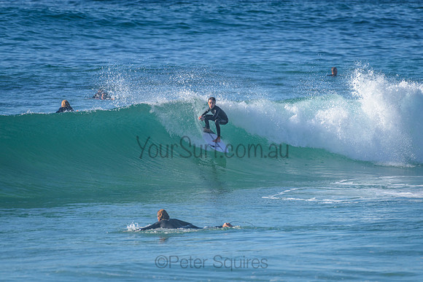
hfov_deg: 3.4
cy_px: 120
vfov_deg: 2.2
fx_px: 7202
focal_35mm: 613
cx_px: 206
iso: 220
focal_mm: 500
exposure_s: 1/2000
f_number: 5.6
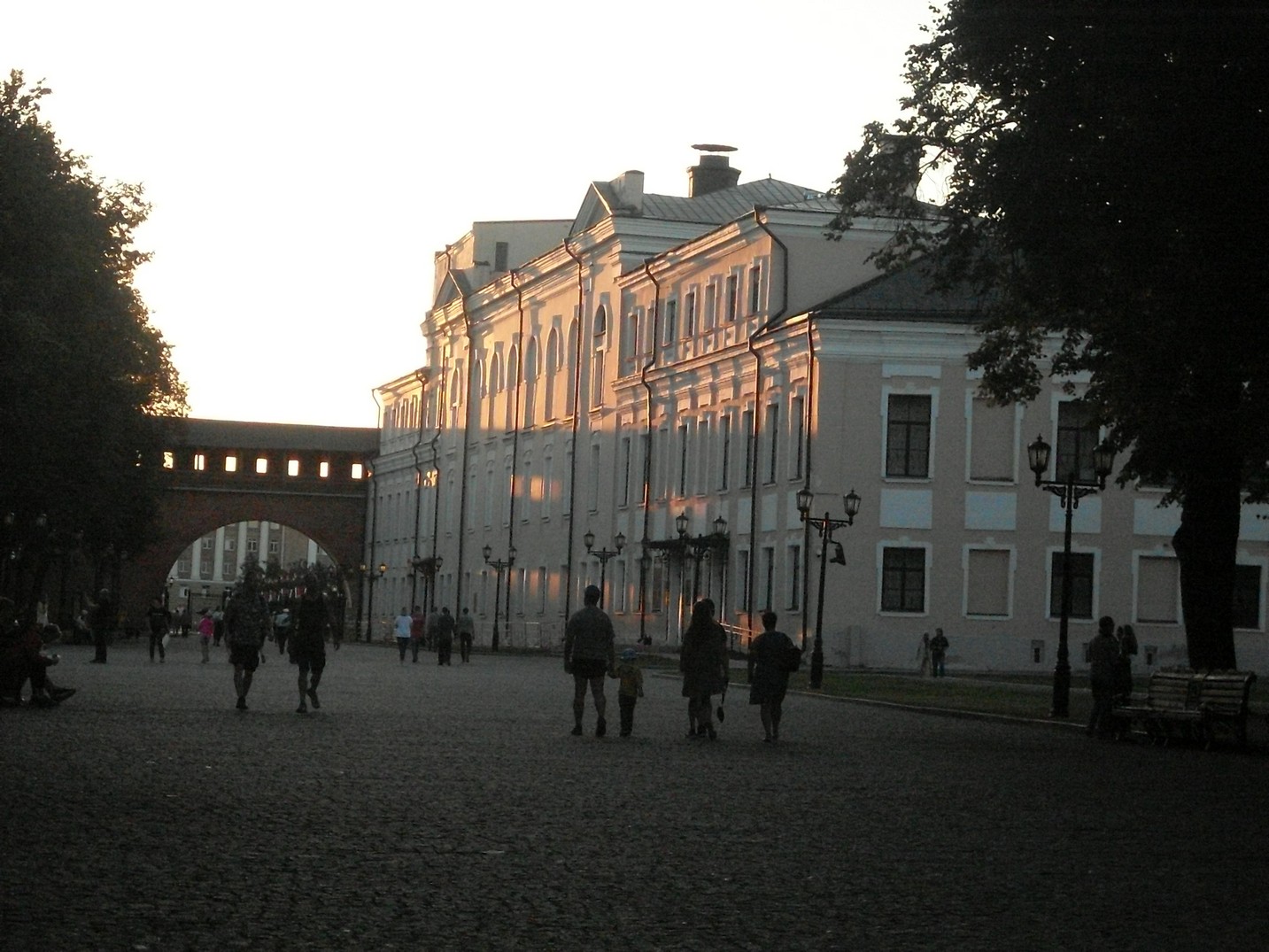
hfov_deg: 21.3
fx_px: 3373
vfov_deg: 16.1
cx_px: 634
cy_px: 476
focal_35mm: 92
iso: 400
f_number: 4.4
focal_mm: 15.3
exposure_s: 1/750
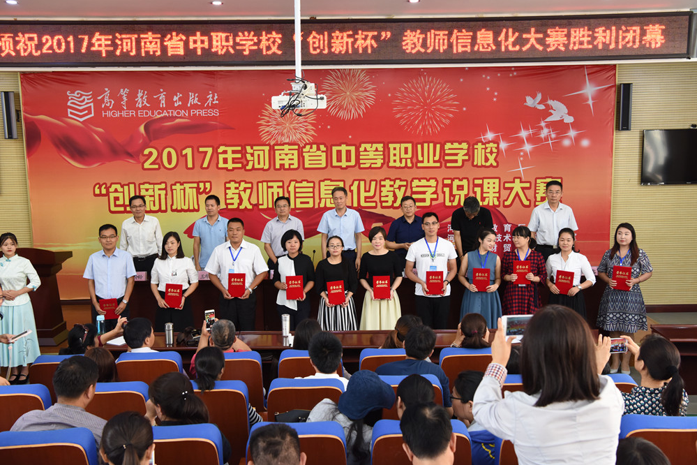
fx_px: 794
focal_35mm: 41
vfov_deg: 32.6
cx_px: 346
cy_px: 231
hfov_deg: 47.4
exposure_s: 1/125
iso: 2000
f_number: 5.6
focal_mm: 40
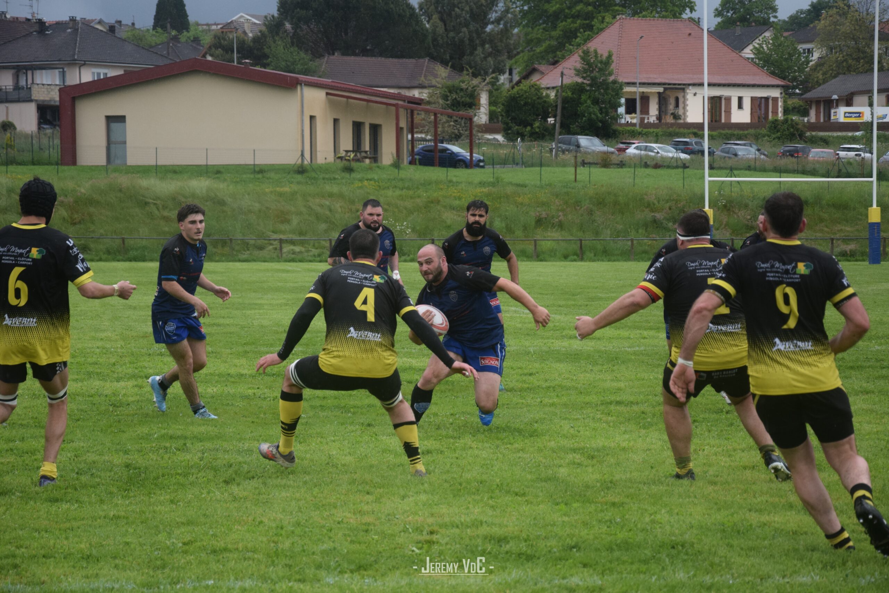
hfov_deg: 16.1
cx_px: 444
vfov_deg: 10.8
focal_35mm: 128
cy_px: 296
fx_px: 3148
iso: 720
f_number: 5.6
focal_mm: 85
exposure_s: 1/1000
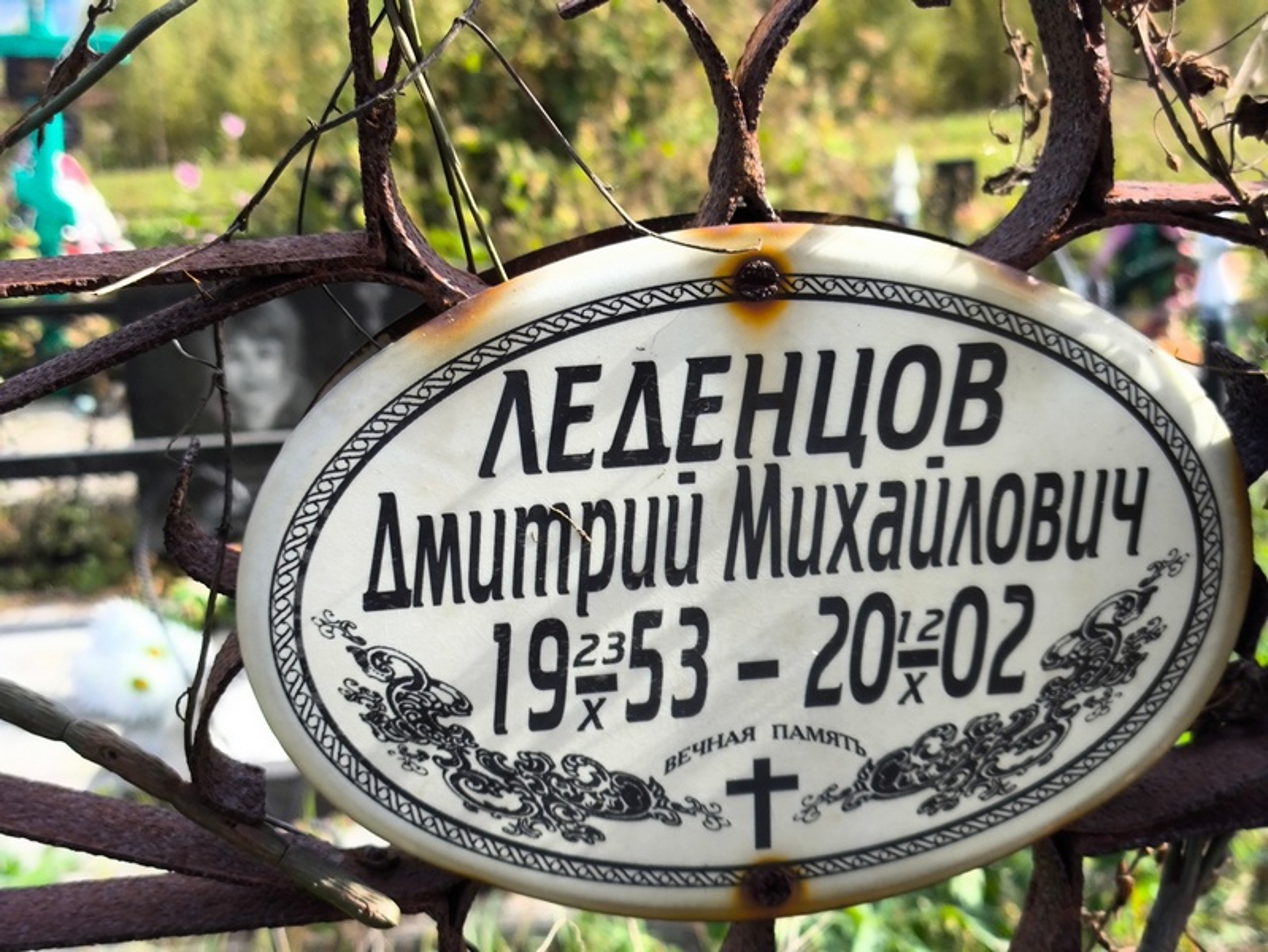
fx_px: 1832
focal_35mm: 50
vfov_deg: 29.1
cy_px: 476
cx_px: 634
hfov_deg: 38.2
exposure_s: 1/470
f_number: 1.7
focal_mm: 4.71
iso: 50
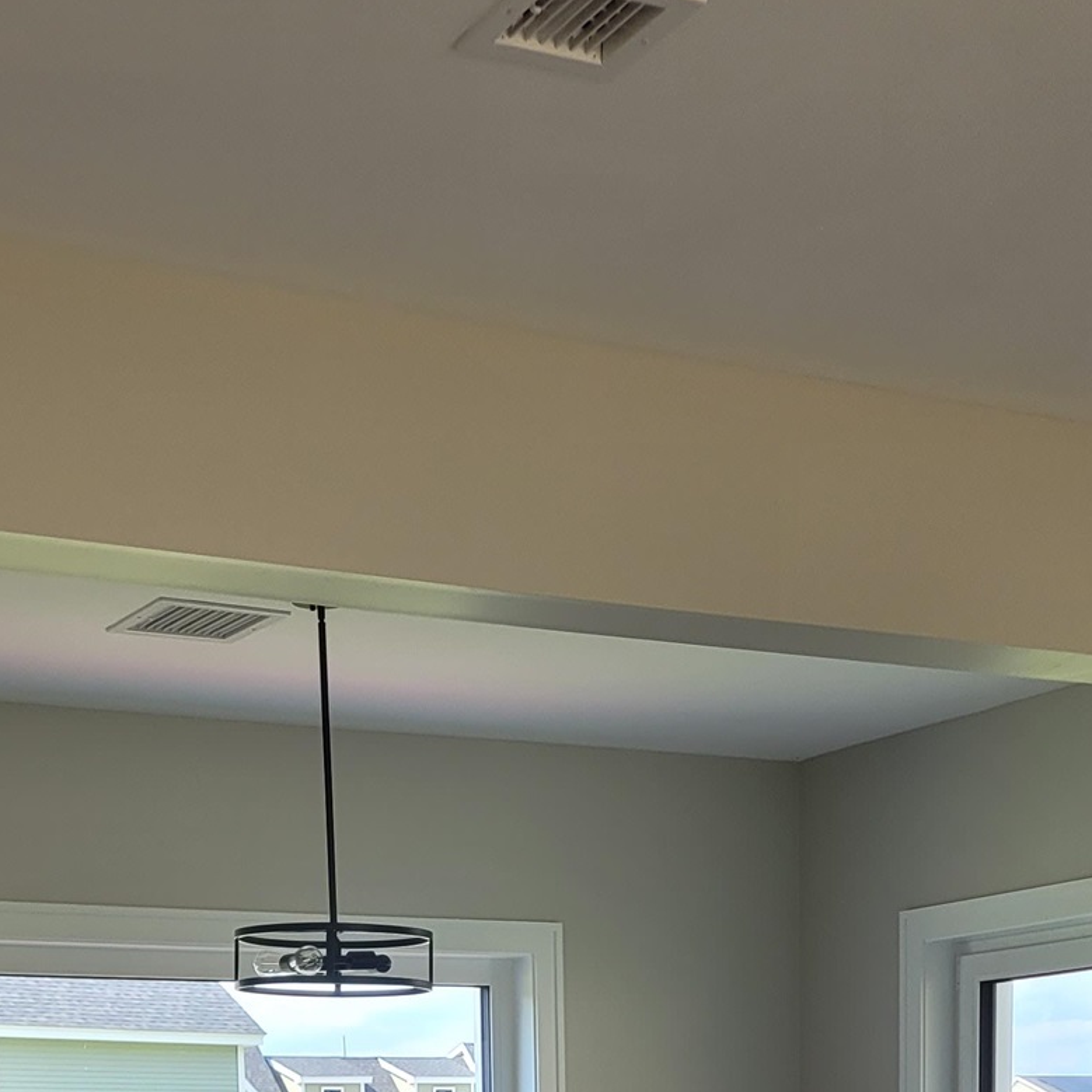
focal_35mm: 68
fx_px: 2427
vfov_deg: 22.1
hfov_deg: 25.2
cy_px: 1520
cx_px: 376
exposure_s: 1/132
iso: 40
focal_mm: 5.4
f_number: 1.8
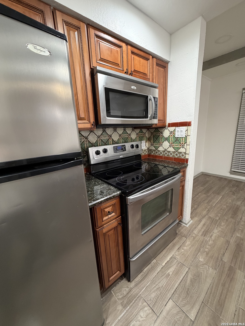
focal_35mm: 14
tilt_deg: -11.6
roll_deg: +3.4
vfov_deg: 102.1
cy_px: 163
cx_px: 122
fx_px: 132
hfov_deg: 85.7
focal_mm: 2.22
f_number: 2.2
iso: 320
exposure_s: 1/60
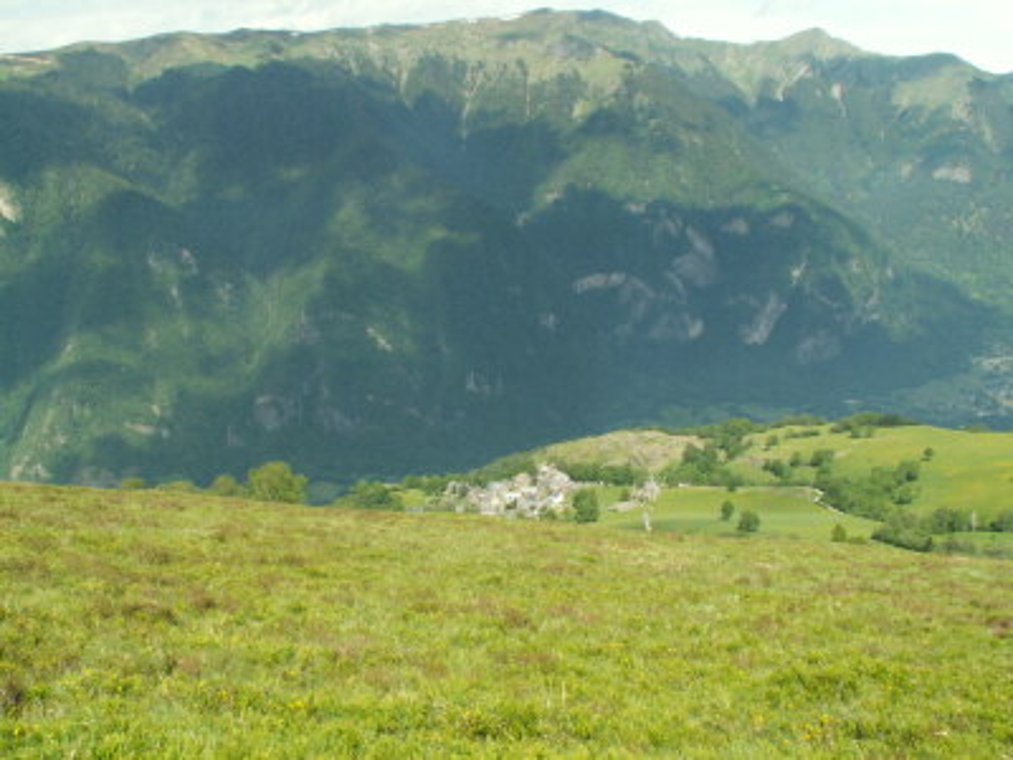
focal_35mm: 35
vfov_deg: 40.7
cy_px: 380
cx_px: 506
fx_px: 1024
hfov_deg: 52.6
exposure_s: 1/100
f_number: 8
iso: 50
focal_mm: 5.86
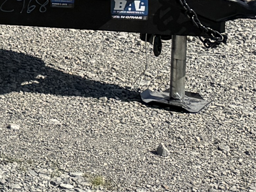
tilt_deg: -4.0
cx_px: -565
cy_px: -252
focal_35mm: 176
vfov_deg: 7.9
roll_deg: -0.4
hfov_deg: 8.8
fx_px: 1301
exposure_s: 1/4975
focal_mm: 6.76
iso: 80
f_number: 1.78
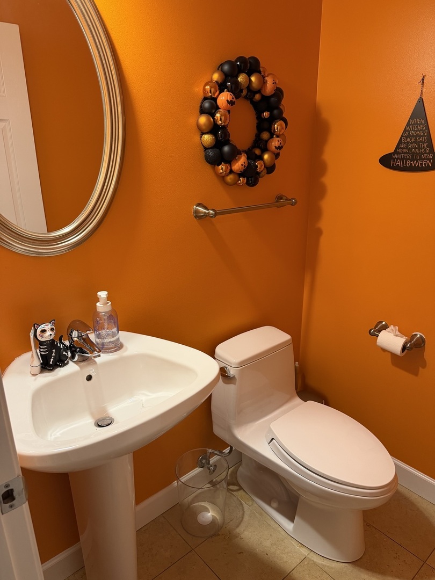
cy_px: 290
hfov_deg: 56.8
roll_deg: +0.3
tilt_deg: -18.7
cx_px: 218
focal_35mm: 24
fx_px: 402
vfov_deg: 71.6
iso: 250
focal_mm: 6.76
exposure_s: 1/60
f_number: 1.78
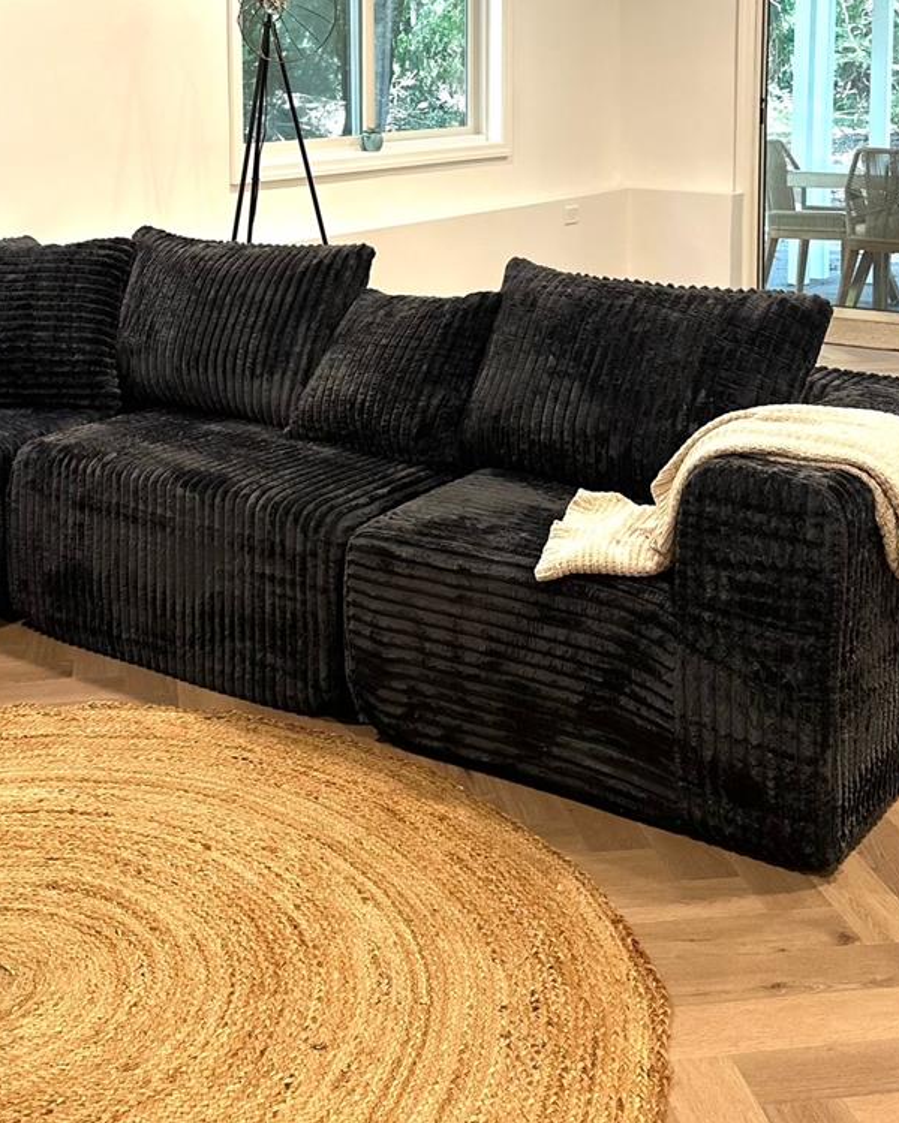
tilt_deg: -5.0
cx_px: 369
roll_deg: -0.2
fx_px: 1596
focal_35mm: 48
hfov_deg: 31.4
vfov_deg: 37.1
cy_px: 190
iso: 160
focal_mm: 6.86
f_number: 1.78
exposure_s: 1/60
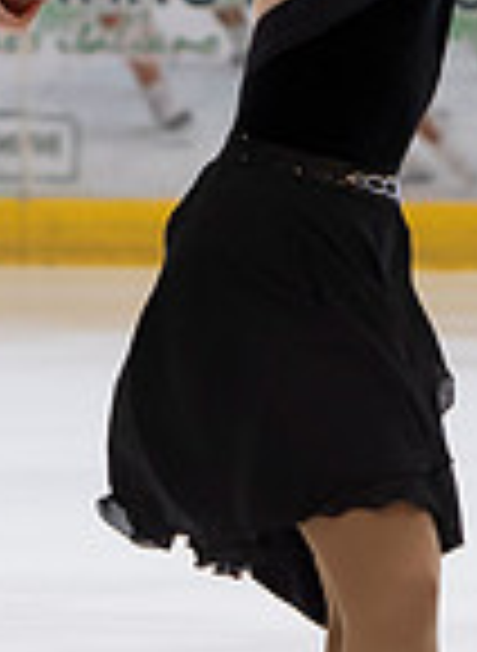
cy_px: 97
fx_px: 17073
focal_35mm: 914
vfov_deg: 2.2
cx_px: 357
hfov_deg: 1.6
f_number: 3.5
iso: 800
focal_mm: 100
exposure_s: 1/250
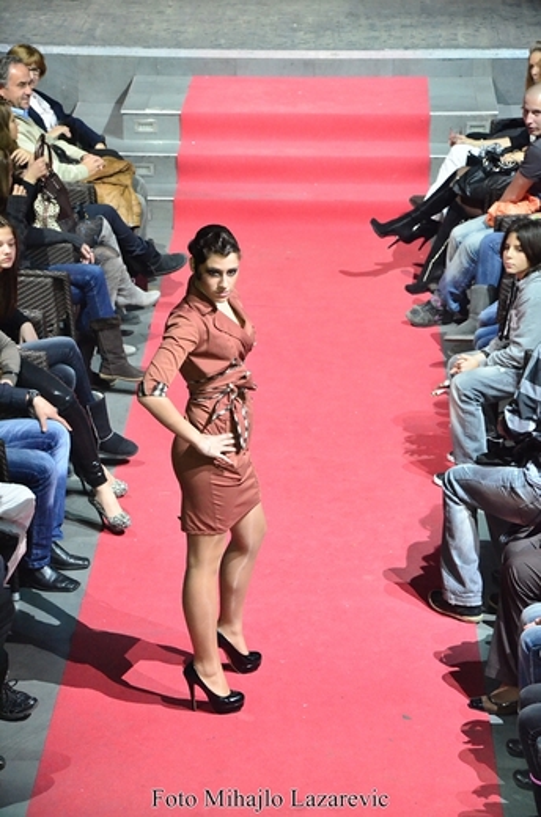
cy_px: 408
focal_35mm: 120
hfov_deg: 11.4
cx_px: 270
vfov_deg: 17.1
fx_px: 2719
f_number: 7.1
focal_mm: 80
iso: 3200
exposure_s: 1/80
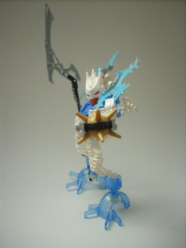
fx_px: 265
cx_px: 93
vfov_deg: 50.1
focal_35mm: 37
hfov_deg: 38.7
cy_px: 124
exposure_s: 1/5.2
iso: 200
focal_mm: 6.2
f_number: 2.8
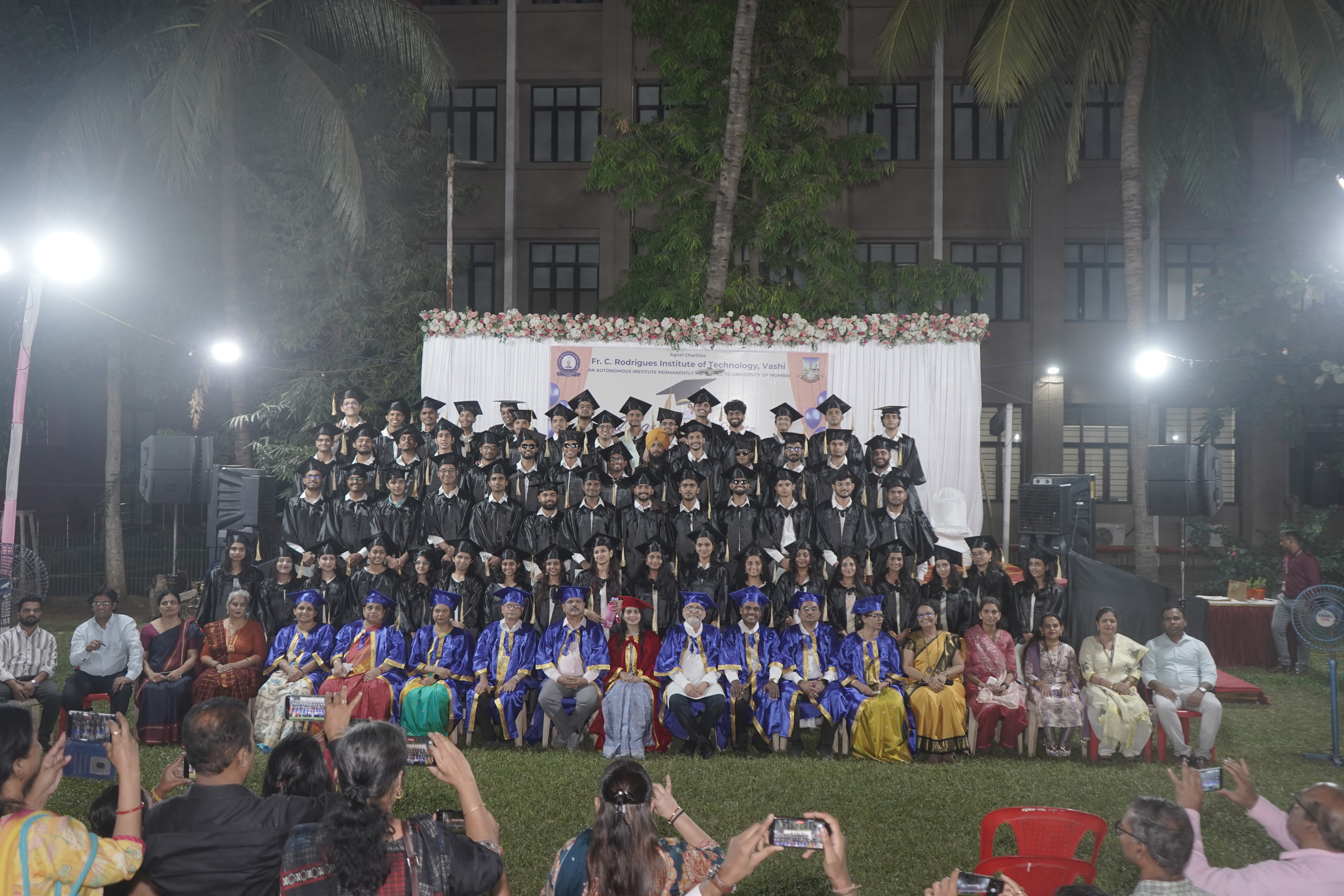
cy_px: 448
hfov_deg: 61.9
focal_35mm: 30
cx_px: 672
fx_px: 1120
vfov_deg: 43.6
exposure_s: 1/200
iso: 1250
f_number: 3.5
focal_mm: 30
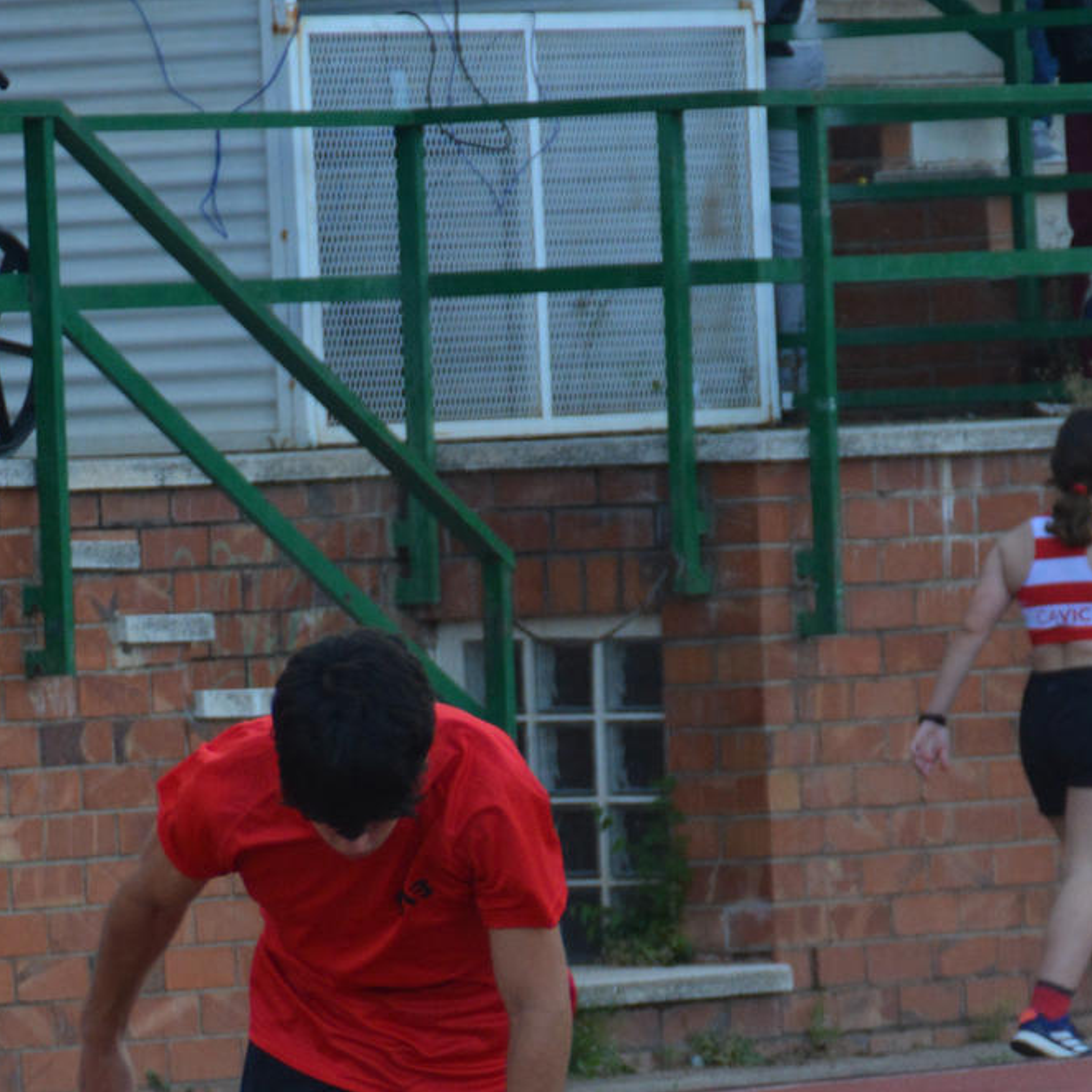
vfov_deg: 2.2
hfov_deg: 2.2
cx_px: 248
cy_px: 1132
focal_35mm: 787
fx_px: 28088
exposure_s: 1/640
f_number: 6.3
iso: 800
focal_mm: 200
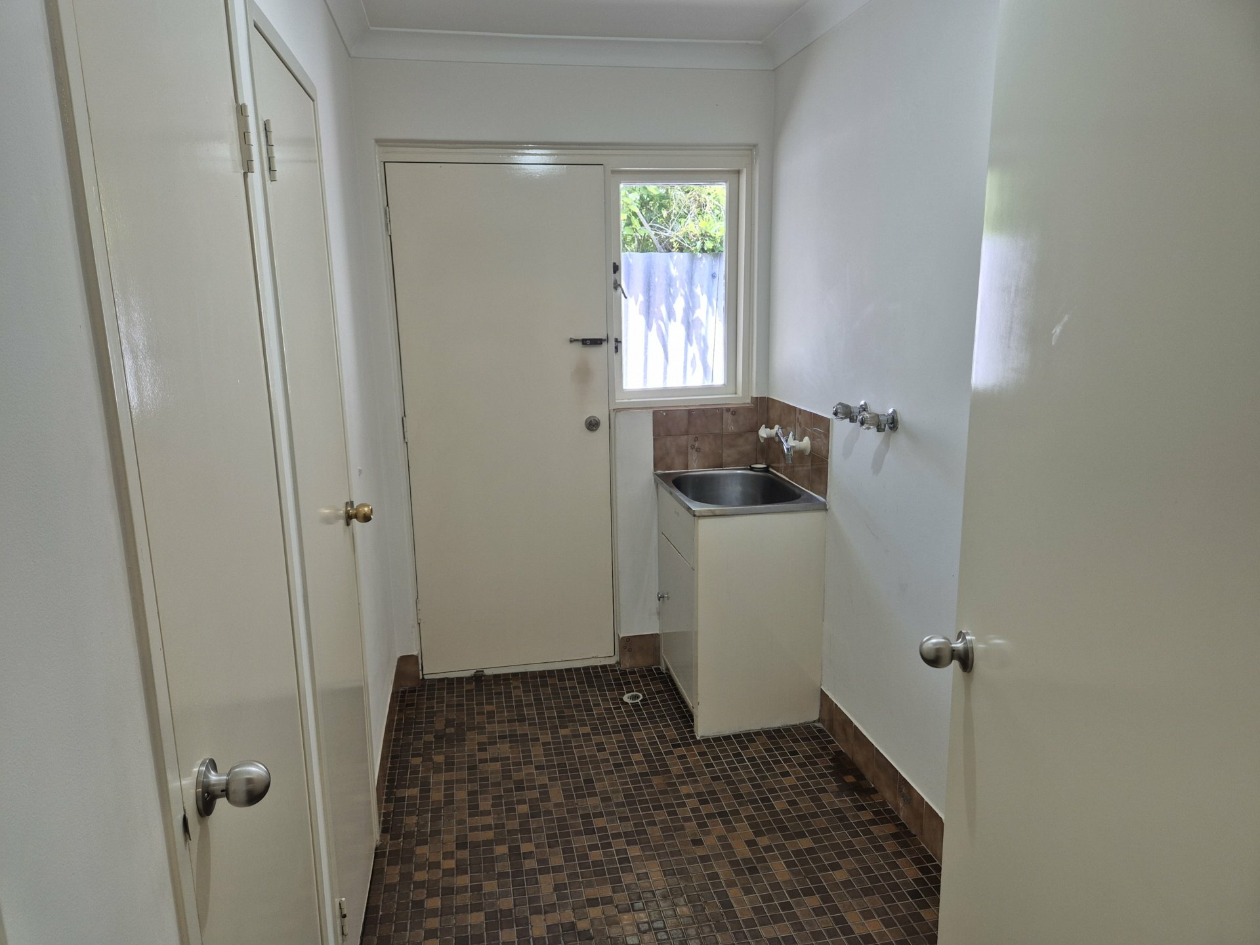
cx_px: 630
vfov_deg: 58.9
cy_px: 472
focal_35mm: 23
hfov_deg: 73.9
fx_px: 837
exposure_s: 1/100
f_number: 1.8
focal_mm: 5.4
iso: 64
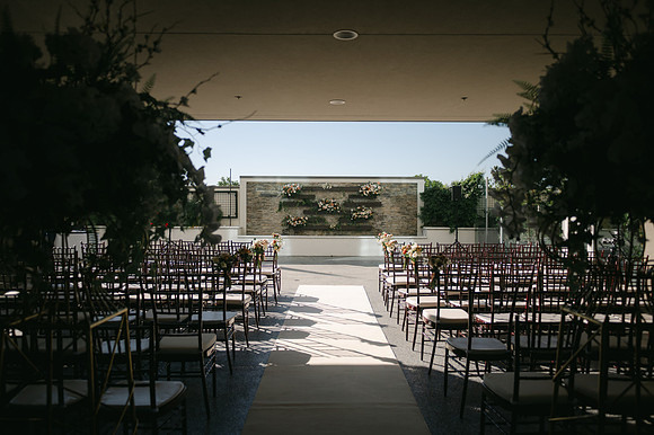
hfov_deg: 65.5
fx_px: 508
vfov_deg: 46.4
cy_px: 218
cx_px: 327
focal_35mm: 28
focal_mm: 28
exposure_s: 1/1250
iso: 100
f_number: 2.8
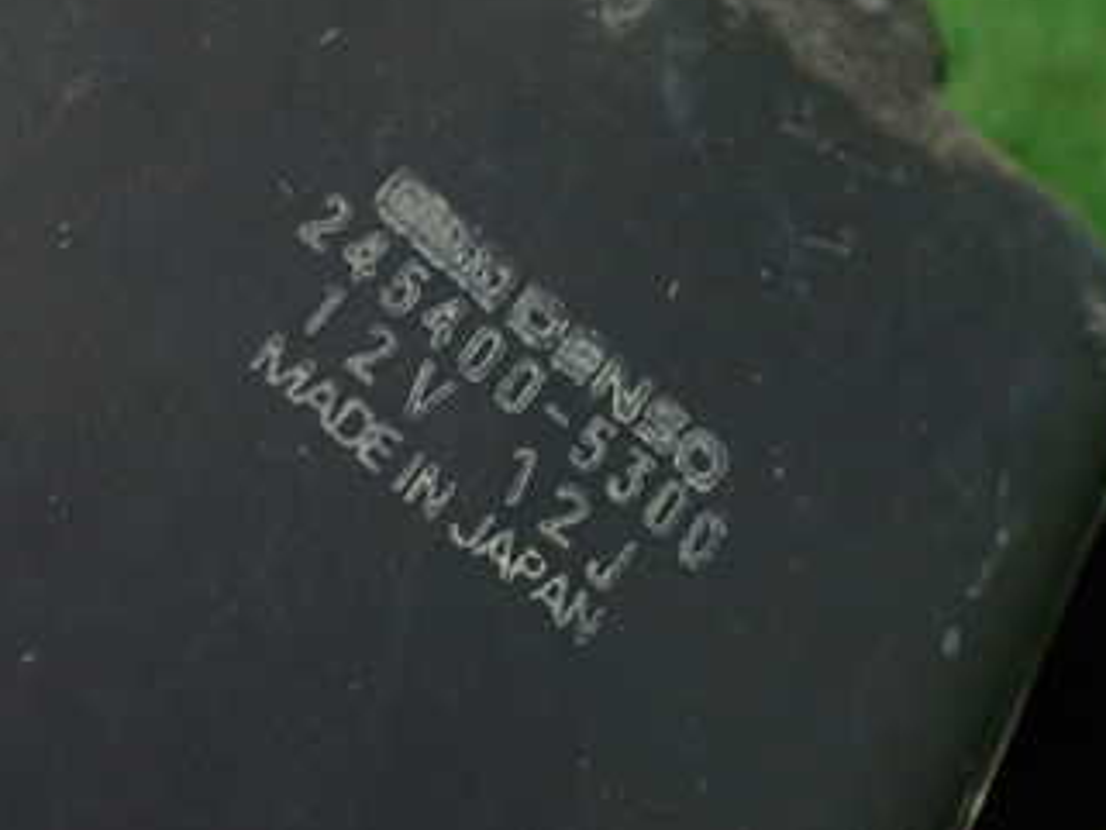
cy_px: 444
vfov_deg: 26.1
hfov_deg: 34.2
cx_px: 417
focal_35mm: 56
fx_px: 1790
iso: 800
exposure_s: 1/80
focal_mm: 5.4
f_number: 2.3
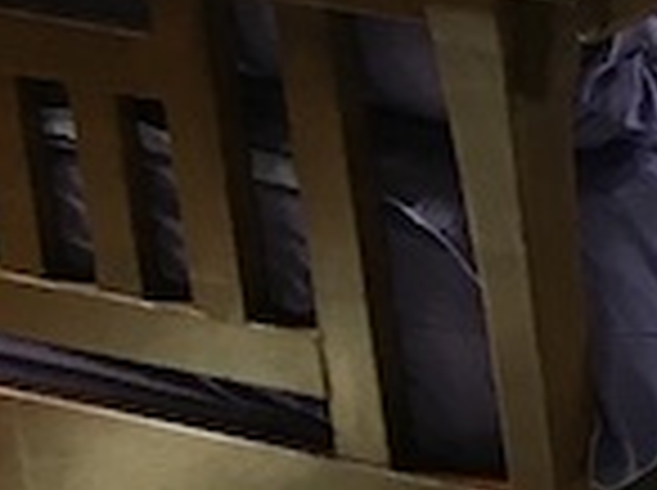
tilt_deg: -16.8
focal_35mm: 204
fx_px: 3865
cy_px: -283
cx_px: 2218
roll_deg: -0.1
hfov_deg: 7.9
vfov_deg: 7.1
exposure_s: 1/33
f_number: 2.2
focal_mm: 4.15
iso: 40
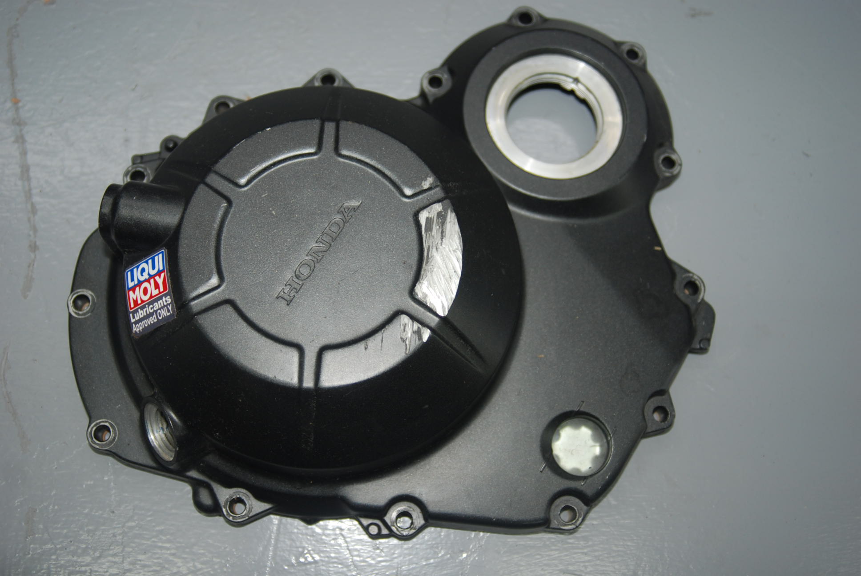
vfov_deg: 32.0
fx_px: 1006
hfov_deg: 46.3
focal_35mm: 42
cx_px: 430
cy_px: 288
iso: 200
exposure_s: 1/60
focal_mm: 28
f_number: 3.3
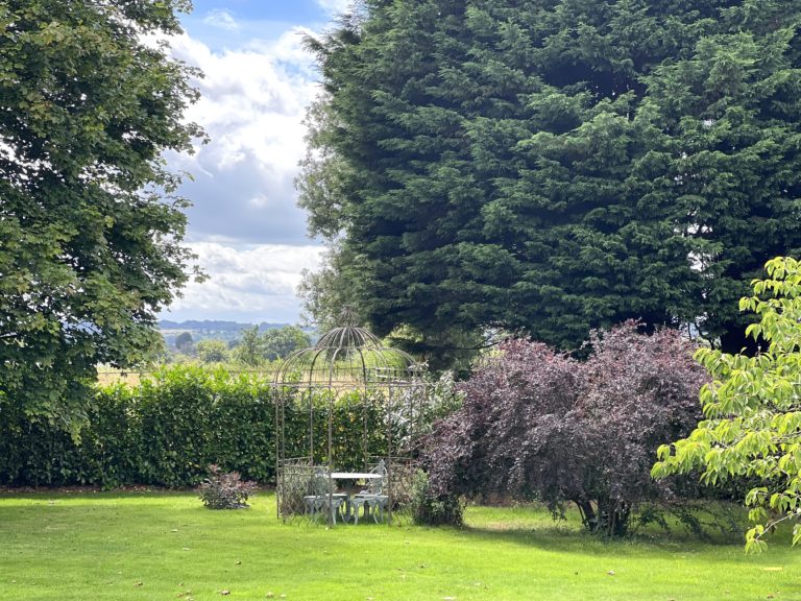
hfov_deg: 25.3
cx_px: 400
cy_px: 300
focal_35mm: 77
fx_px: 1782
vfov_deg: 19.1
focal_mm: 9
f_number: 2.8
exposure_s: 1/179
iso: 25
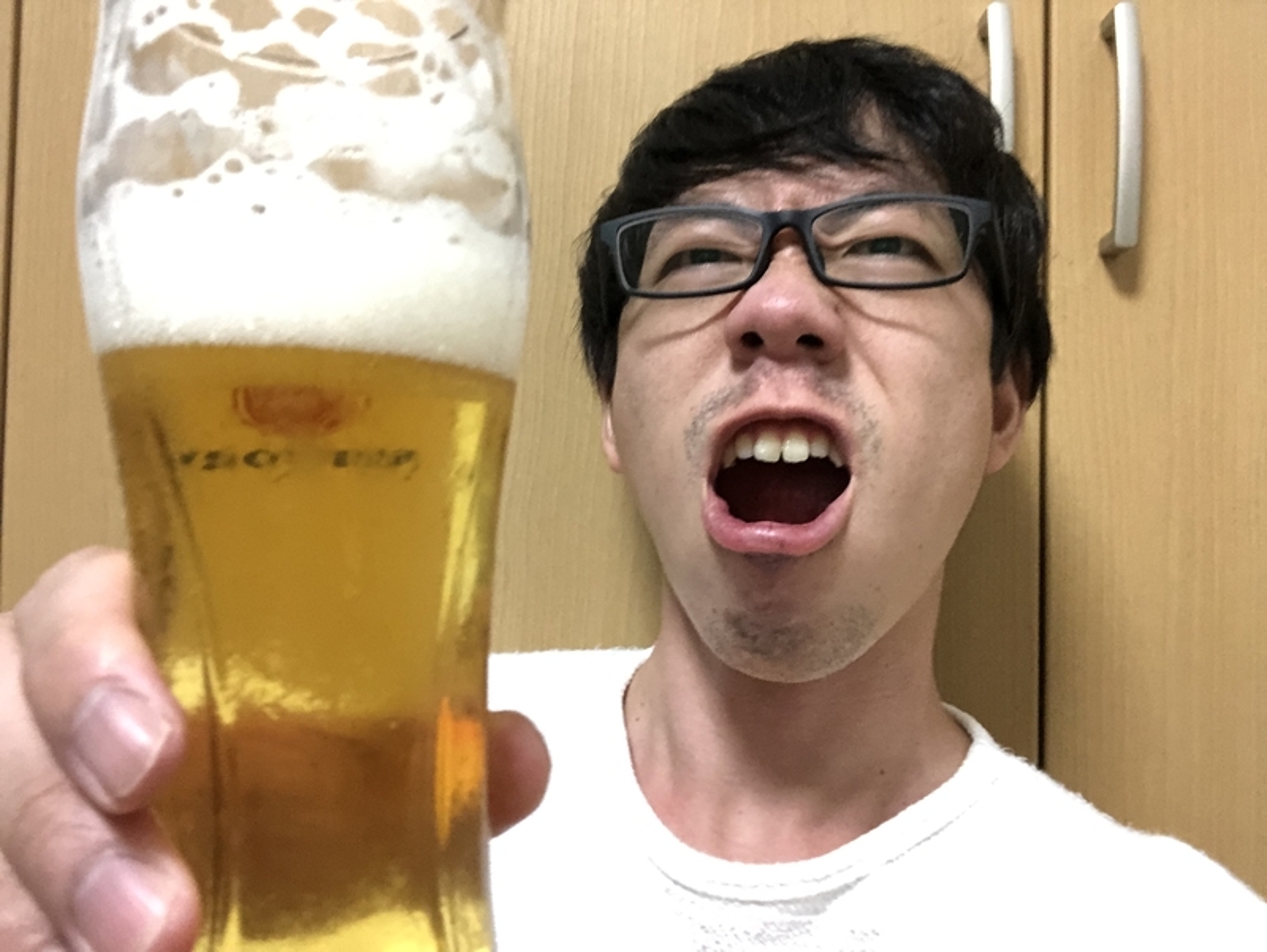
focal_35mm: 32
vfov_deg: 44.2
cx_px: 634
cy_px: 476
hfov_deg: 56.8
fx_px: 1172
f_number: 2.2
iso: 400
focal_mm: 2.87
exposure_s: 1/33
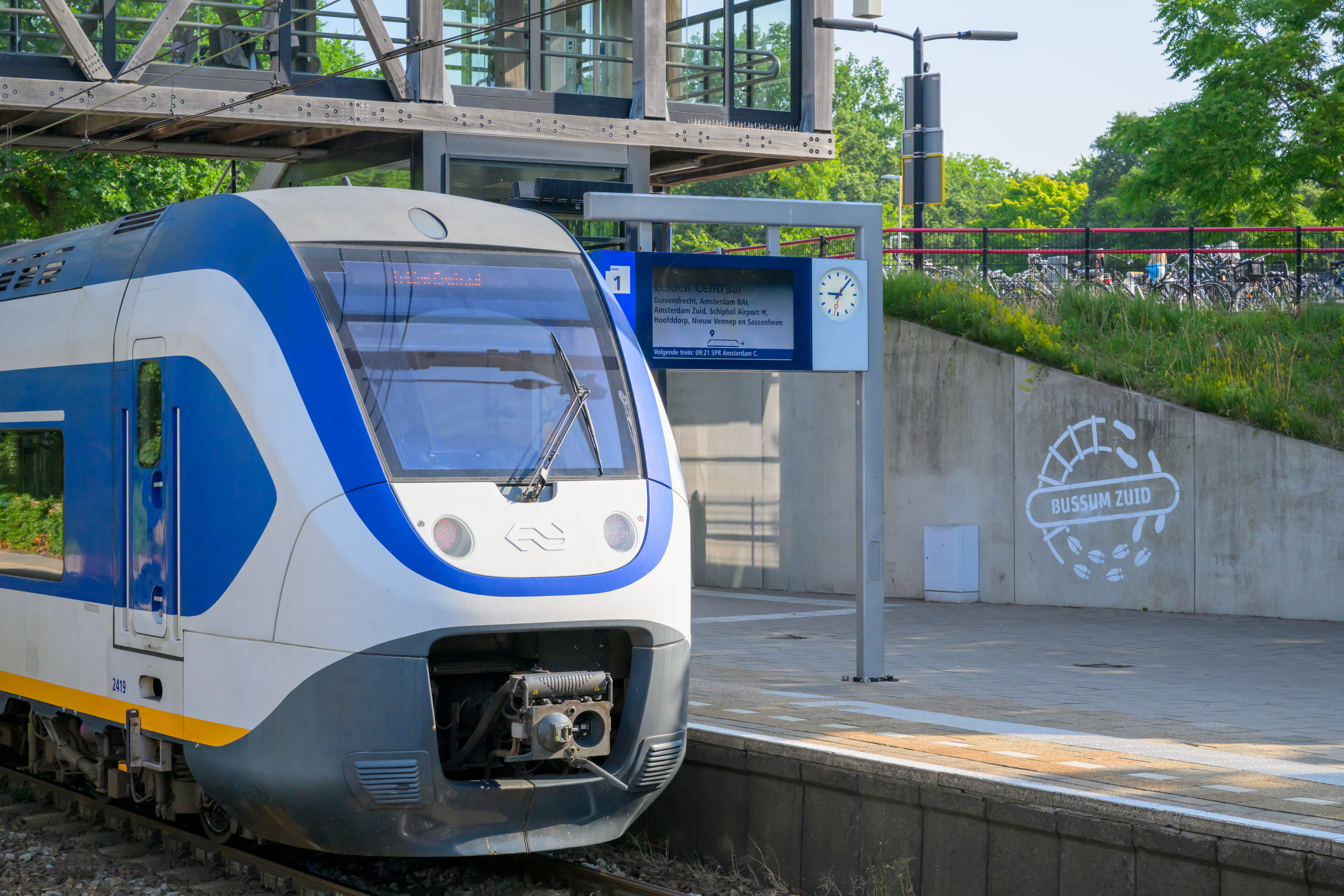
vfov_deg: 19.5
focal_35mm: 70
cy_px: 448
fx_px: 2613
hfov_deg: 28.8
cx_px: 672
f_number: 8
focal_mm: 70
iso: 640
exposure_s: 1/2500
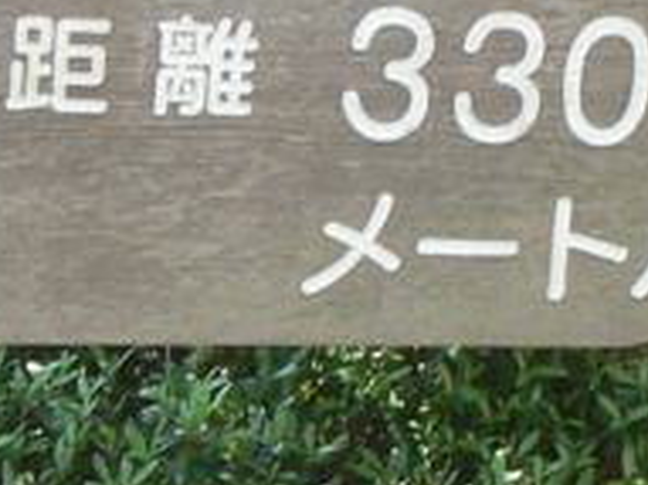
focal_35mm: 193
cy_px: 580
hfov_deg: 10.3
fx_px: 3611
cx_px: 278
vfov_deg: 7.6
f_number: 4
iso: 80
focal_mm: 6
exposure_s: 1/80
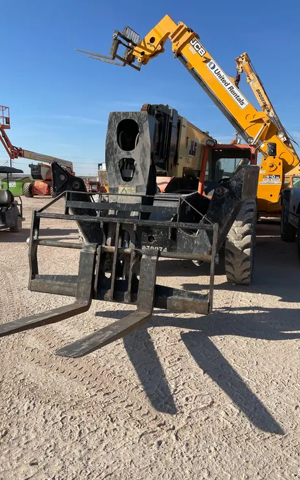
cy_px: 238
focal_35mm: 28
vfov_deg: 66.5
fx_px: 366
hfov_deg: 44.5
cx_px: 144
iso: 50
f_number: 1.6
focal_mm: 4.2
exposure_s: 1/5051
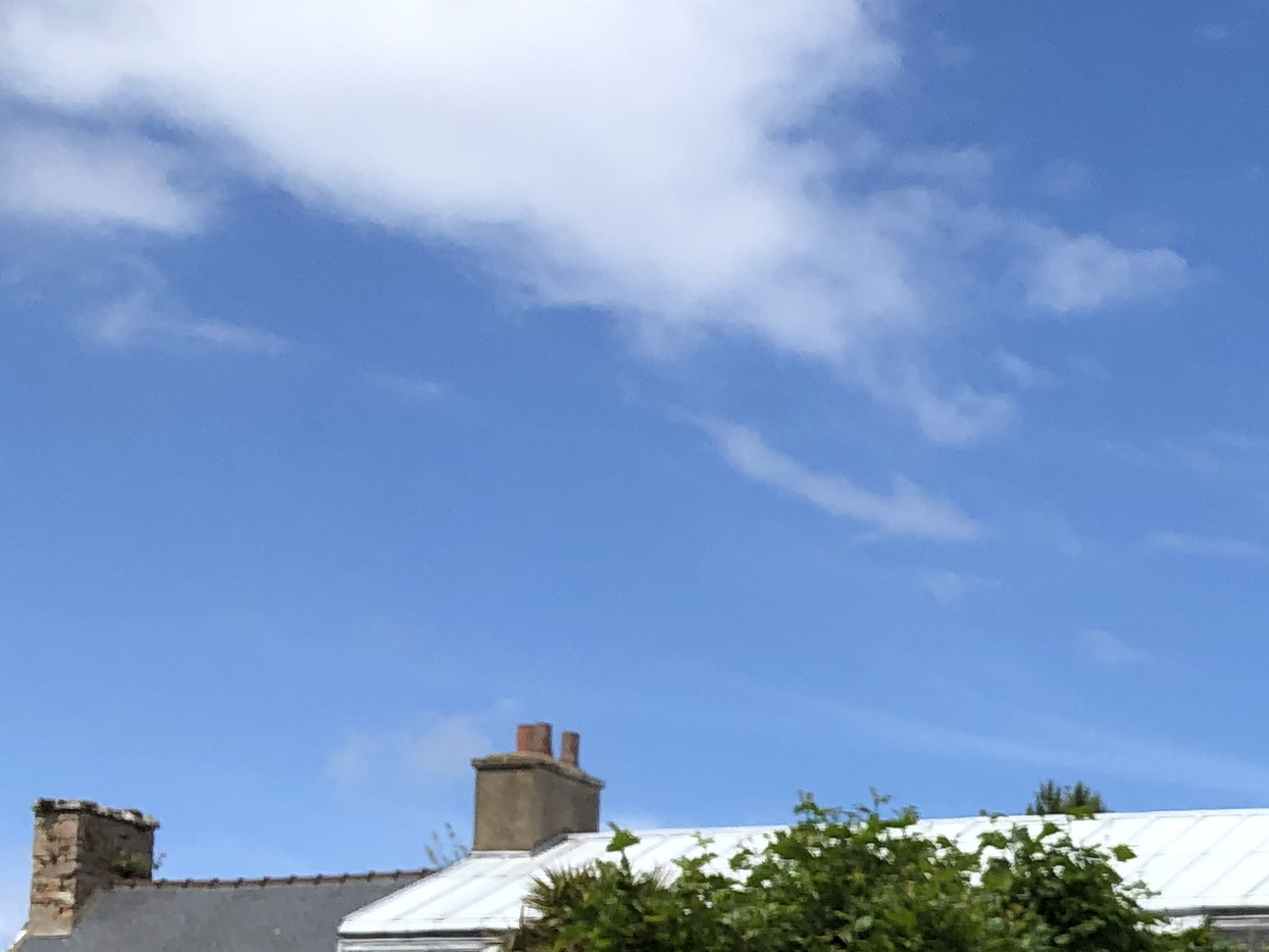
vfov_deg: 15.5
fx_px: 3299
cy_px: 1279
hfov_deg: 19.0
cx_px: 1921
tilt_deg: +3.4
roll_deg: +1.5
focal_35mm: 90
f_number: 1.8
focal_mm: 4
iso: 20
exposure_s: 1/2404
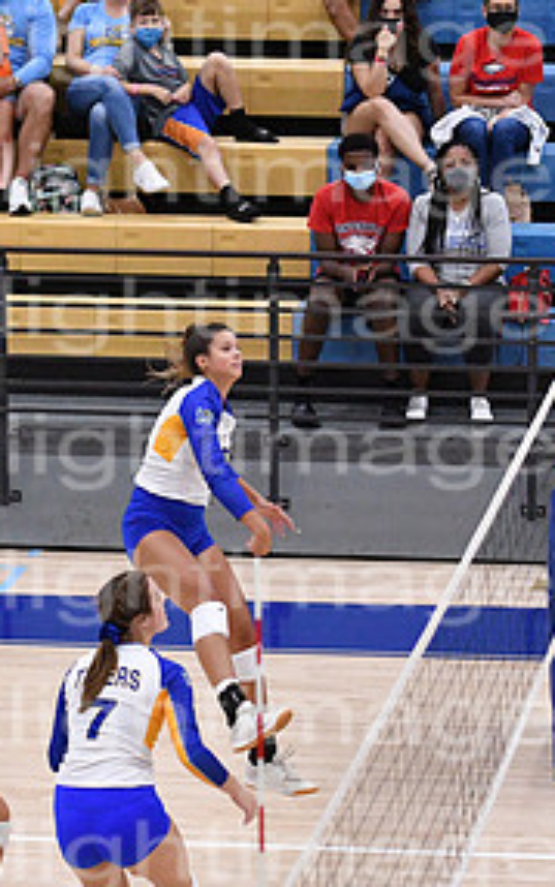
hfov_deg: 5.3
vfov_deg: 8.5
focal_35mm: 248
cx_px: 183
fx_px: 5996
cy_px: 519
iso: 6400
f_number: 3.2
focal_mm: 80
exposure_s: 1/1000
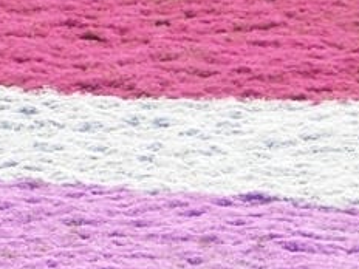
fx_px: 4698
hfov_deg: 4.4
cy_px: -288
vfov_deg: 3.3
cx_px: 166
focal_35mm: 453
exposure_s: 1/125
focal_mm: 17.4
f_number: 7.7
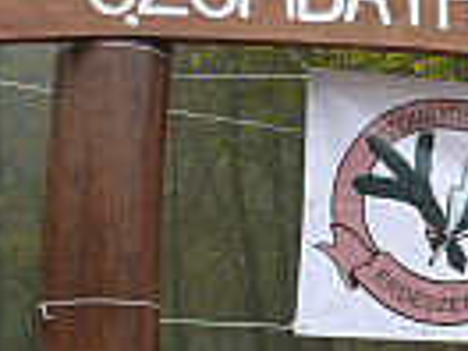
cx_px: 589
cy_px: 369
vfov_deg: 12.3
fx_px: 1609
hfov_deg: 15.8
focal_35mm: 119
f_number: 4
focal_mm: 7.4
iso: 100
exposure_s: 1/100
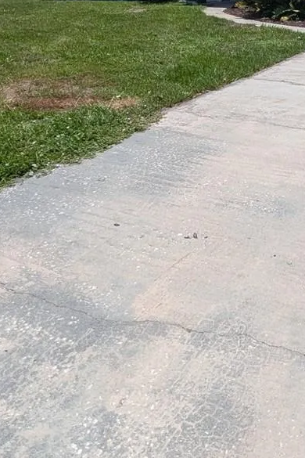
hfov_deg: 33.6
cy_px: 39
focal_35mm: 37
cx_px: 285
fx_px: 470
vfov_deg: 46.4
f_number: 2.2
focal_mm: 1.95
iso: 47
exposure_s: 1/2519
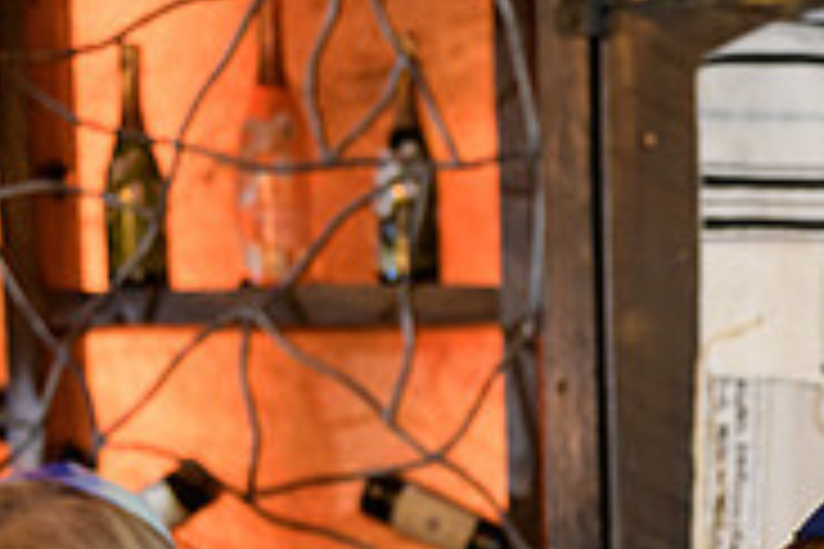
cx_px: 937
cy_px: 848
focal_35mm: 98
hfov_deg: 19.8
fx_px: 2243
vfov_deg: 13.1
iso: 1600
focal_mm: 31
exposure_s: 1/100
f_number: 3.2
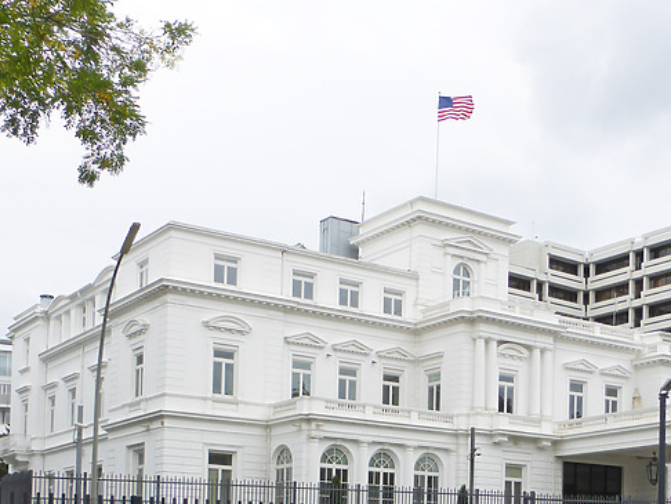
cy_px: 405
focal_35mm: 51
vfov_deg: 28.0
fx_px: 989
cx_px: 353
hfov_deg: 37.5
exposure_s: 1/200
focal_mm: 5.4
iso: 100
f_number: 3.6
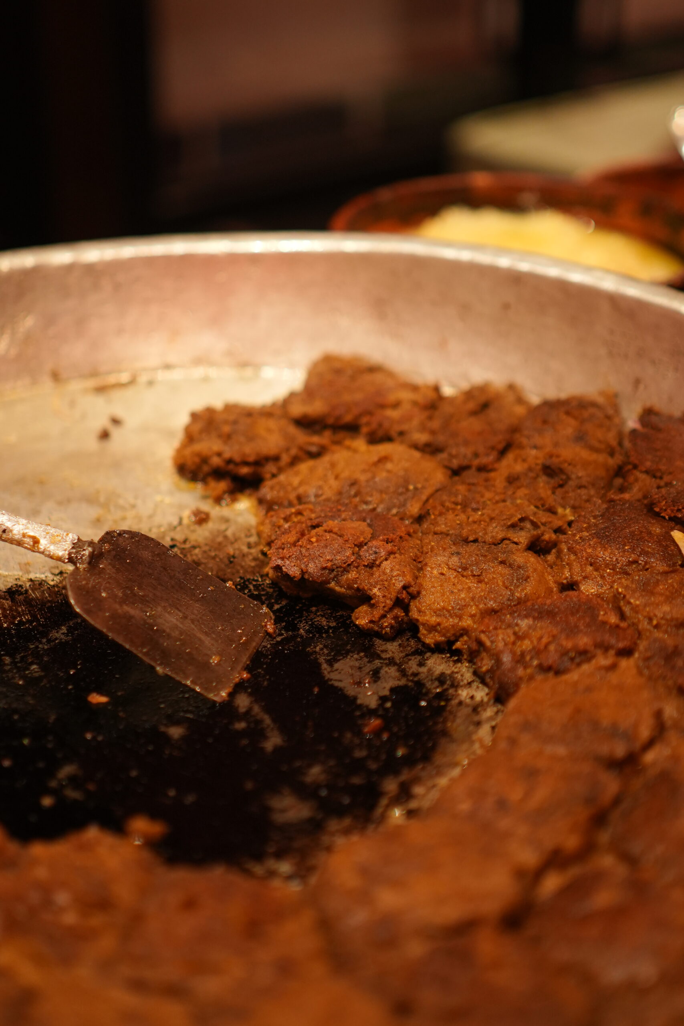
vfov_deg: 38.2
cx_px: 342
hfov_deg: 26.0
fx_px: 1482
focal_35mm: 52
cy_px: 513
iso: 1000
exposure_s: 1/100
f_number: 1.8
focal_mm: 35
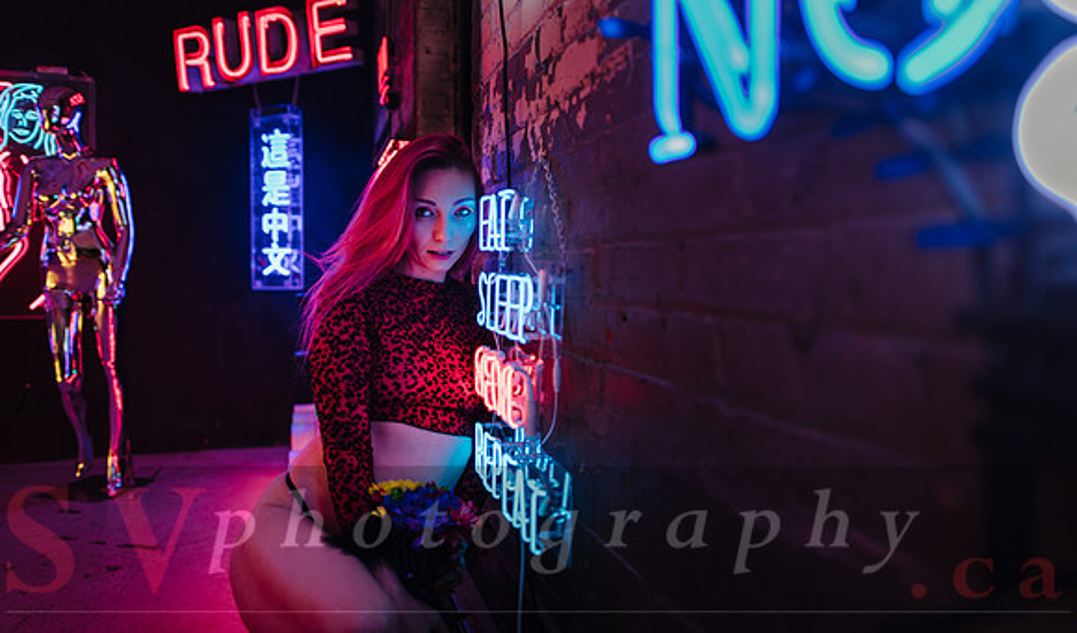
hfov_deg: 73.8
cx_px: 538
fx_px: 718
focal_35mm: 25
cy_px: 279
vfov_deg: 47.5
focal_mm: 24
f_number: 1.4
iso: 100
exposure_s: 1/100
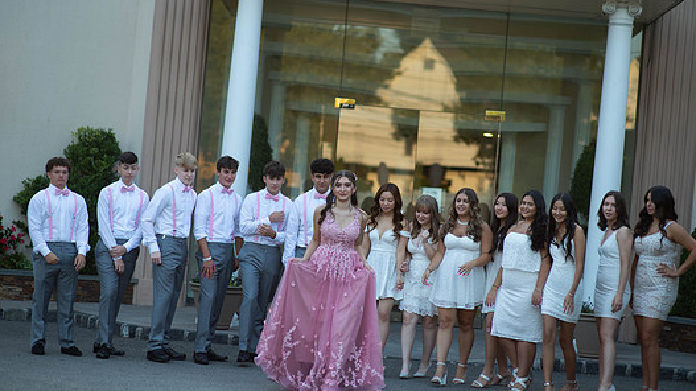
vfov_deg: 12.3
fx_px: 1808
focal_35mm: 98
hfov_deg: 21.8
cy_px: 206
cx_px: 357
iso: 250
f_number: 2
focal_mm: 85
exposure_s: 1/1000
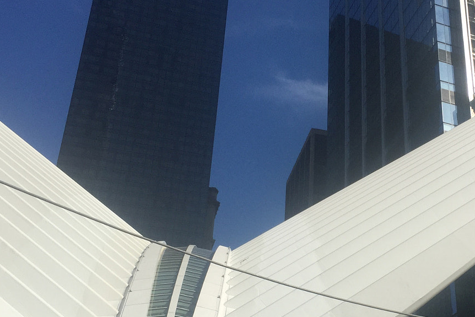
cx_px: 355
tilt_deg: +29.0
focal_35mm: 56
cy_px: 226
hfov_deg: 34.9
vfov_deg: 24.0
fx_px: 739
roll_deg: -0.7
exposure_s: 1/4405
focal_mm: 4.15
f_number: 2.2
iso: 32
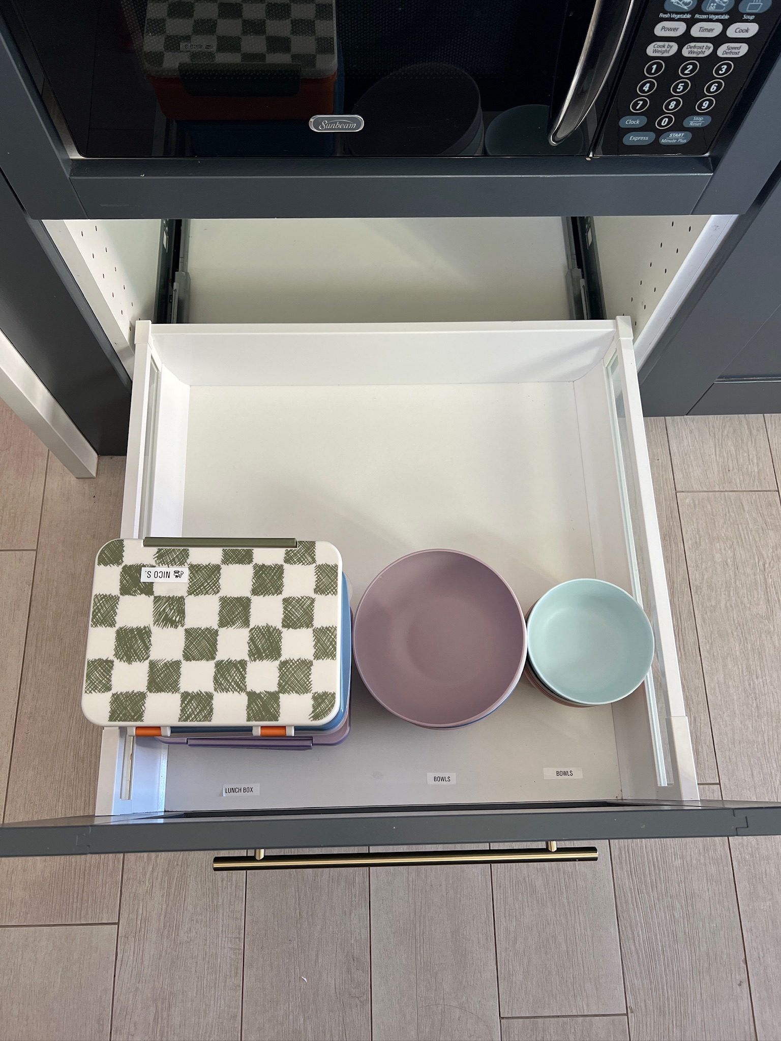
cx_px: 390
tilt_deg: -70.9
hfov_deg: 53.1
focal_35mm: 26
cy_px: 520
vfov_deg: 67.3
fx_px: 782
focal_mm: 5.7
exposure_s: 1/121
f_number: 1.5
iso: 100
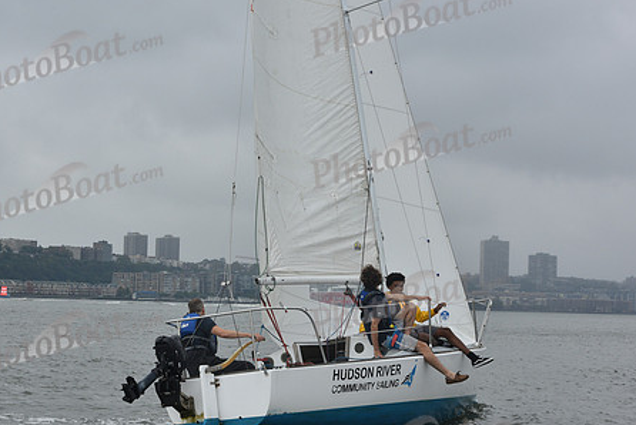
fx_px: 1609
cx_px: 238
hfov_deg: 22.3
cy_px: 246
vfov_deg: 15.0
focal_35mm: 91
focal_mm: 70
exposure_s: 1/800
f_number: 7.1
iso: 400
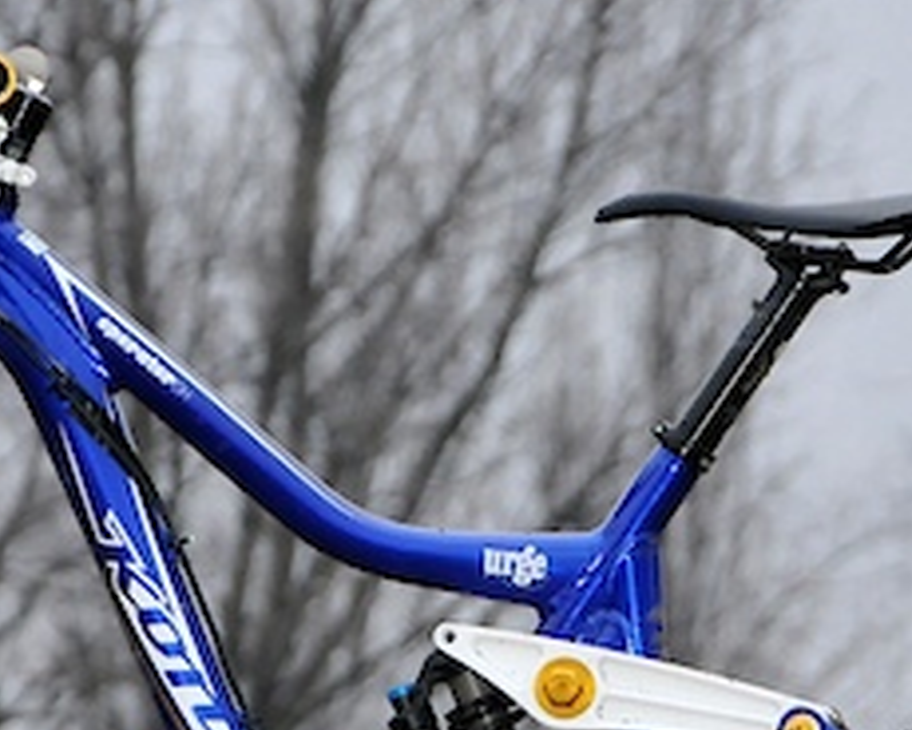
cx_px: 563
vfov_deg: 2.9
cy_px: 623
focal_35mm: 532
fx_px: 14362
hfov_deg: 3.6
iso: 900
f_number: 5.6
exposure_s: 1/250
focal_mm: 85
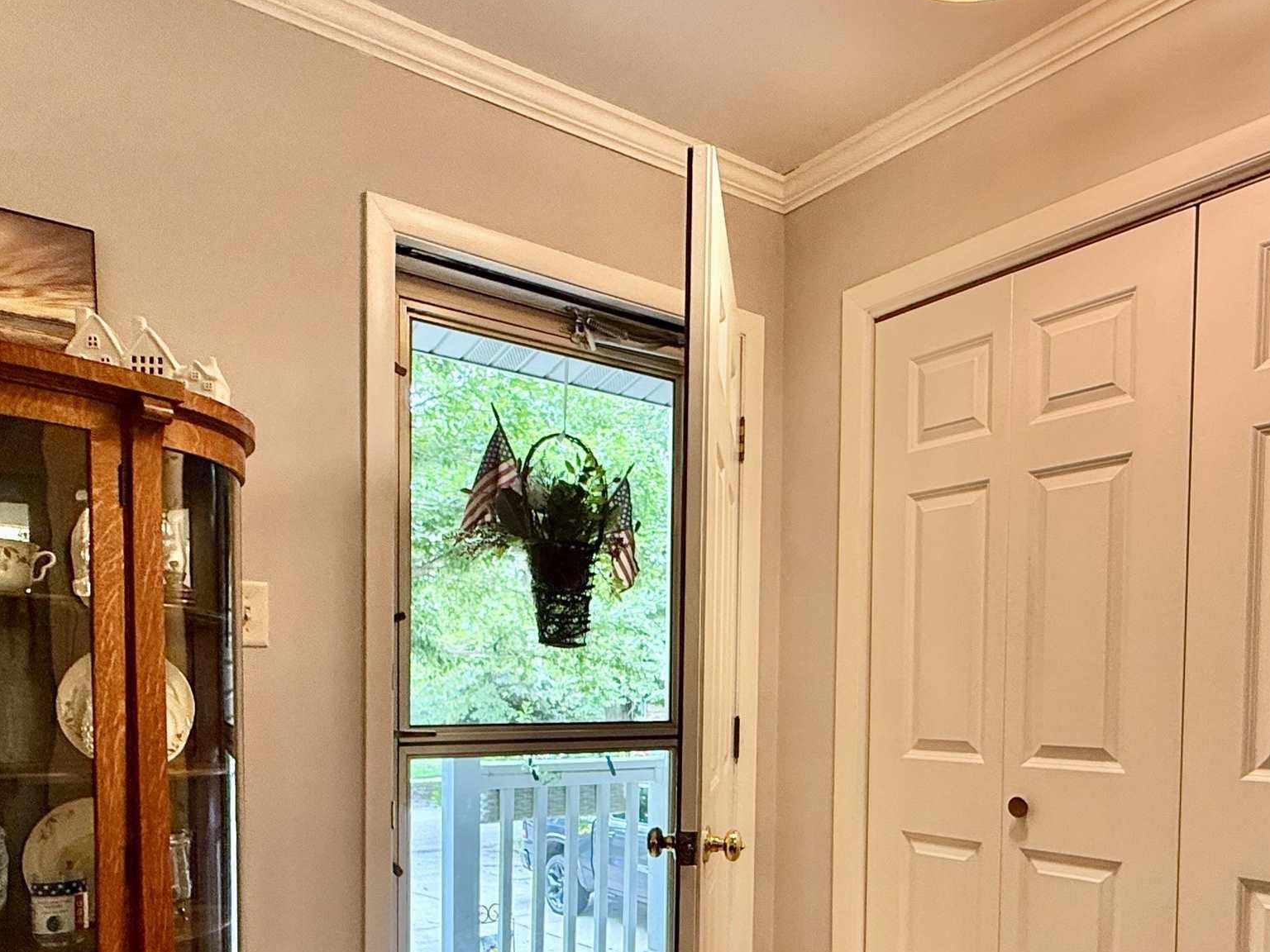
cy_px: 732
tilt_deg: -2.1
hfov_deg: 63.4
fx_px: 1027
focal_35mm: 28
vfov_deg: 47.6
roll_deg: -0.9
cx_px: 673
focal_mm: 2.22
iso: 200
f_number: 2.2
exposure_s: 1/60
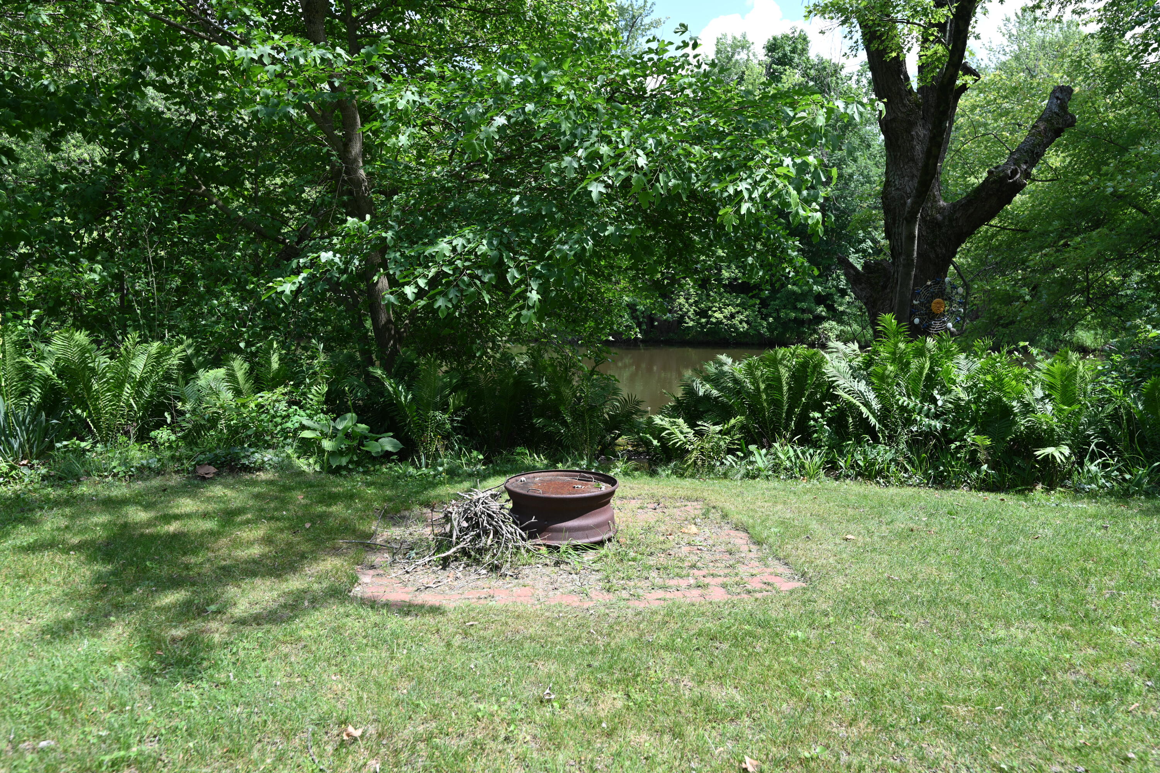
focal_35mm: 24
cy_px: 386
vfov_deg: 53.1
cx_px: 580
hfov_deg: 73.7
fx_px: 773
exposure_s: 1/125
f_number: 5.6
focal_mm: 24
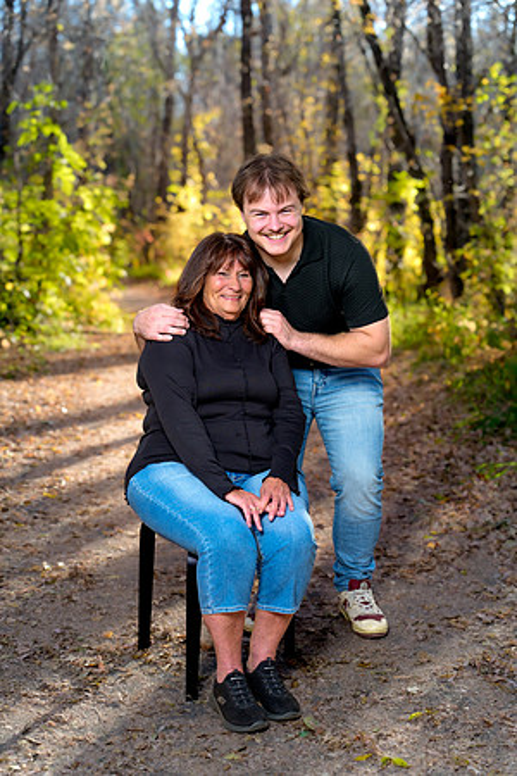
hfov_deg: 21.6
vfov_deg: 31.9
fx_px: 1357
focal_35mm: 63
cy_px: 388
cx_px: 258
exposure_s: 1/160
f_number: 3.2
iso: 640
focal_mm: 63
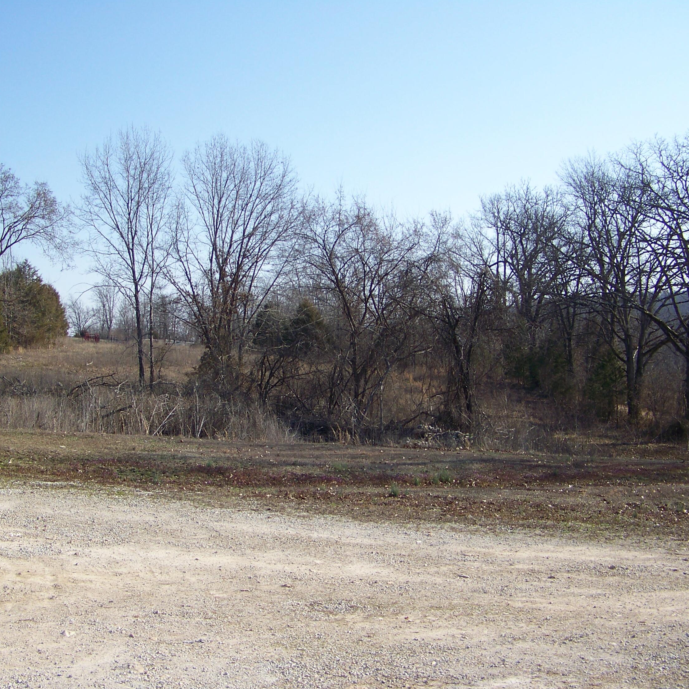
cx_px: 303
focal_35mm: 43
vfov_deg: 39.2
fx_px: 968
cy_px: 346
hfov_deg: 39.1
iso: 64
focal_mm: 5.85
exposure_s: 1/800
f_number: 2.8
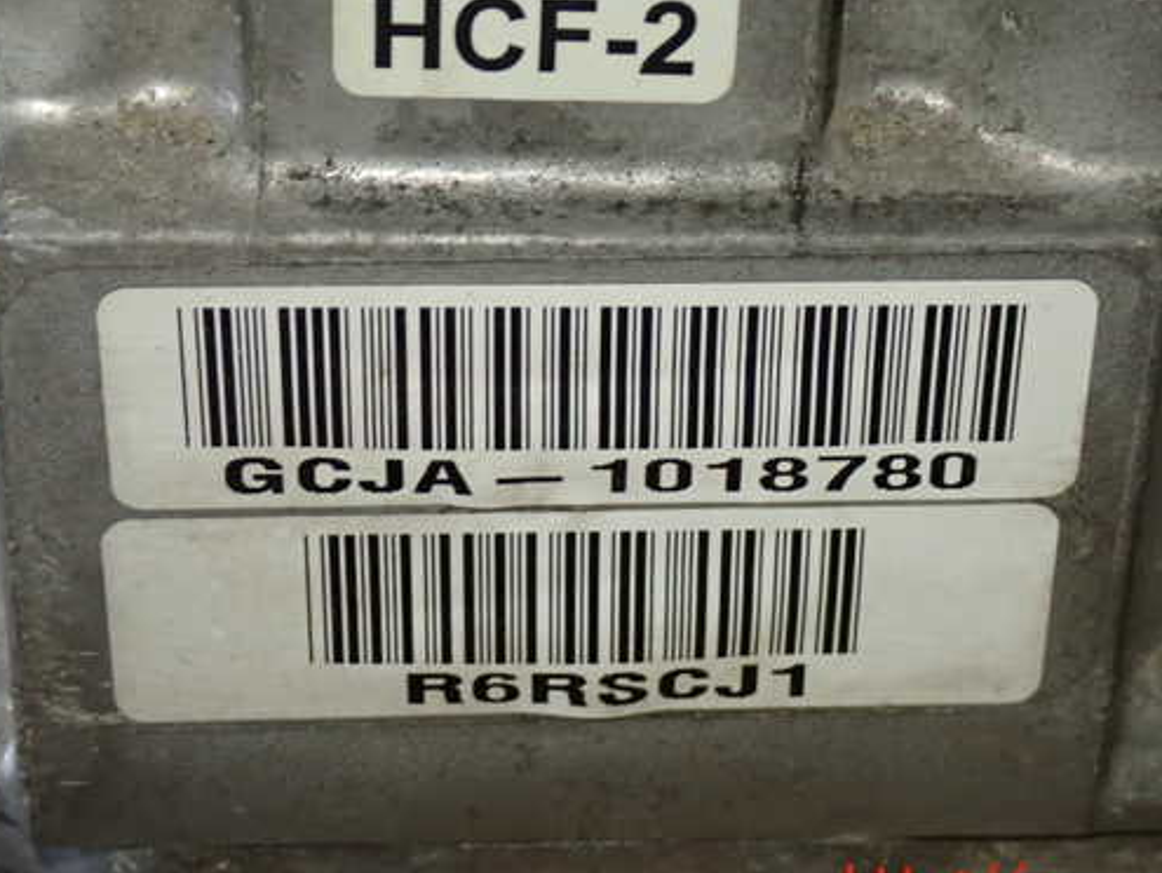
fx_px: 2889
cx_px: 671
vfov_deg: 17.2
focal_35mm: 86
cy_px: 390
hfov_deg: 22.7
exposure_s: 1/50
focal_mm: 12.73
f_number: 3.9
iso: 800
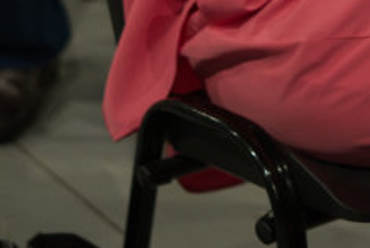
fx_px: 1852
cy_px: -134
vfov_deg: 7.5
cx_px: 378
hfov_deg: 11.3
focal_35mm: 180
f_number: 1.8
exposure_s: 1/100
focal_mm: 35
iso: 1000
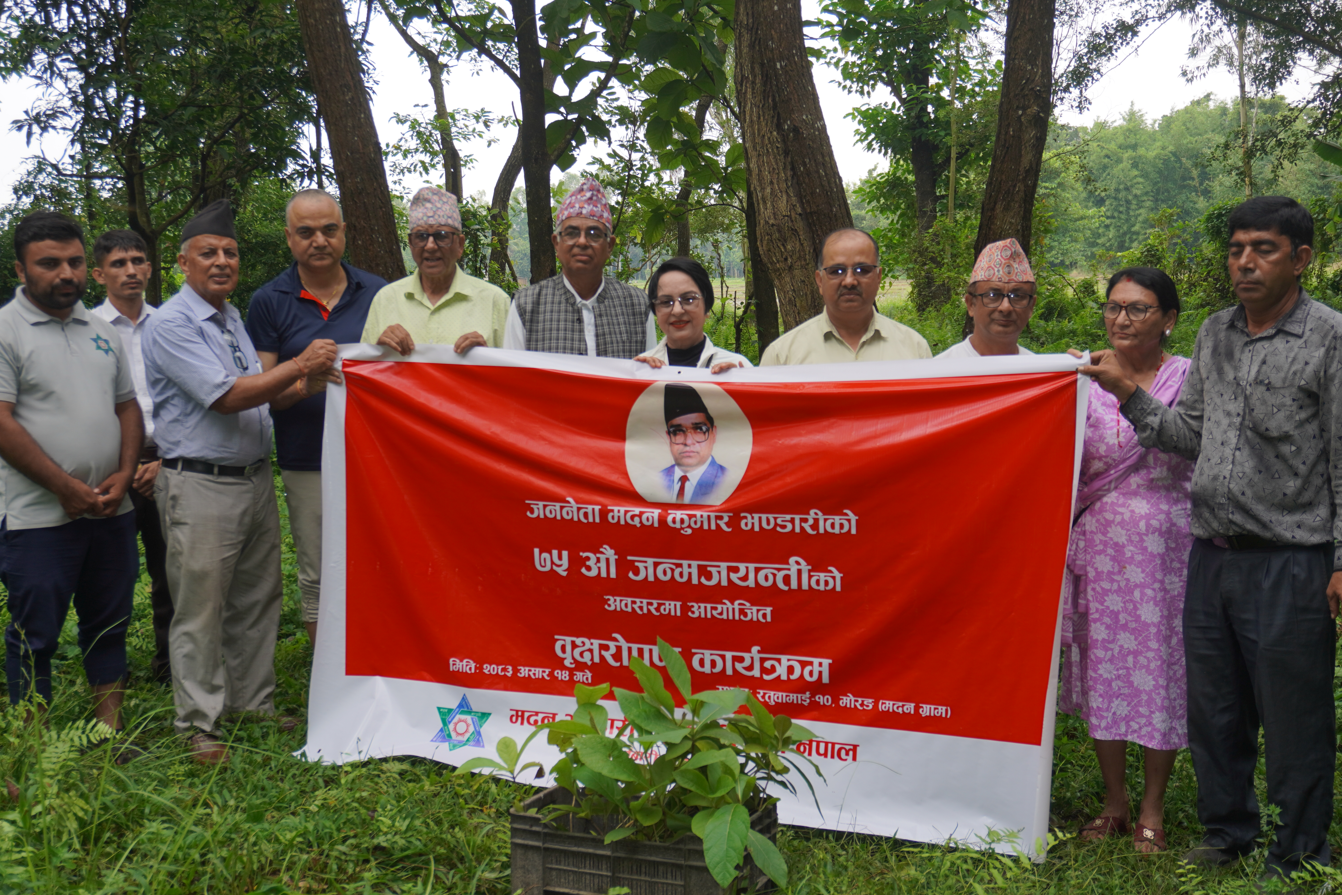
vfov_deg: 33.0
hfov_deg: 47.9
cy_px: 448
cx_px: 671
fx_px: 1510
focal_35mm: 40
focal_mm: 27
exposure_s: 1/160
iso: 100
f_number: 5
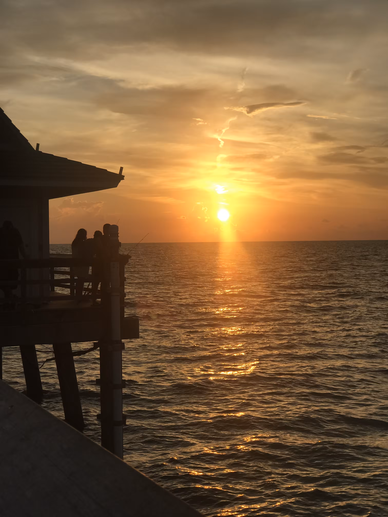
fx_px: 852
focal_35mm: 57
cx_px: 194
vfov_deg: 33.8
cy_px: 258
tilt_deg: -0.6
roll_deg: +0.9
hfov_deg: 25.7
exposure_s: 1/791
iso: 20
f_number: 2.8
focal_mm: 6.6
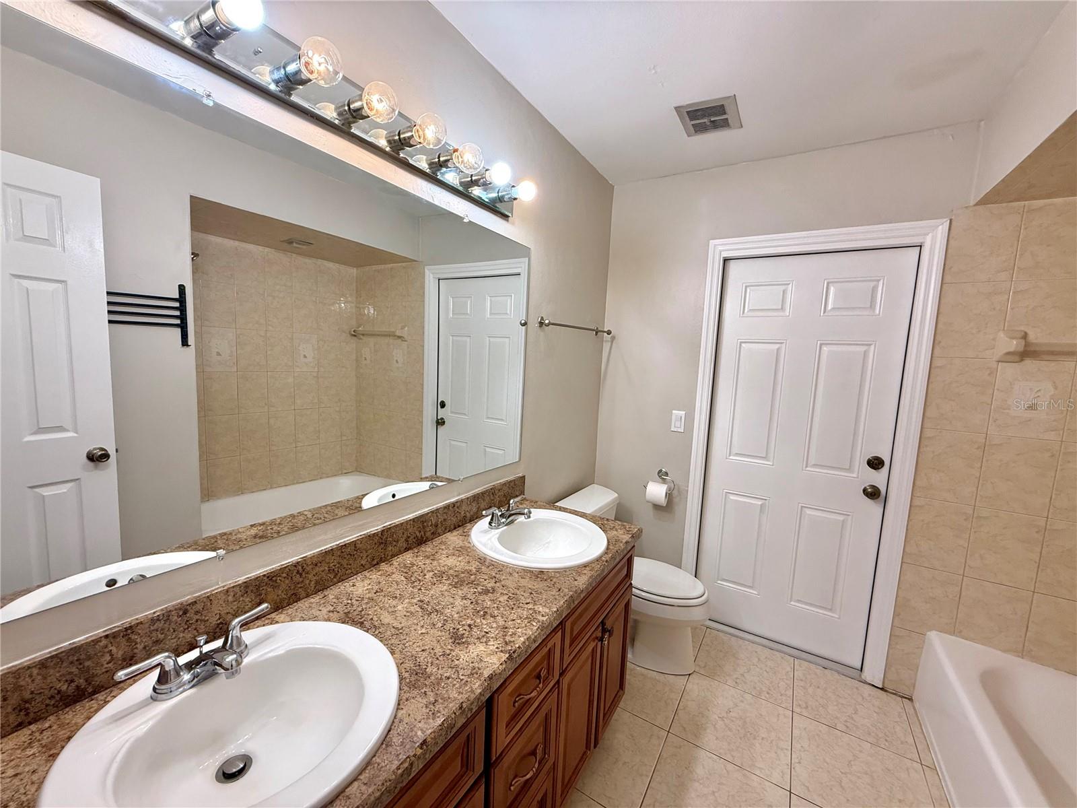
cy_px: 404
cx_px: 538
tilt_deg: -5.7
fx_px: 436
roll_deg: -2.7
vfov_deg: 85.7
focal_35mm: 14
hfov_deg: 102.1
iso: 160
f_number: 2.2
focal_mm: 2.22
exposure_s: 1/120
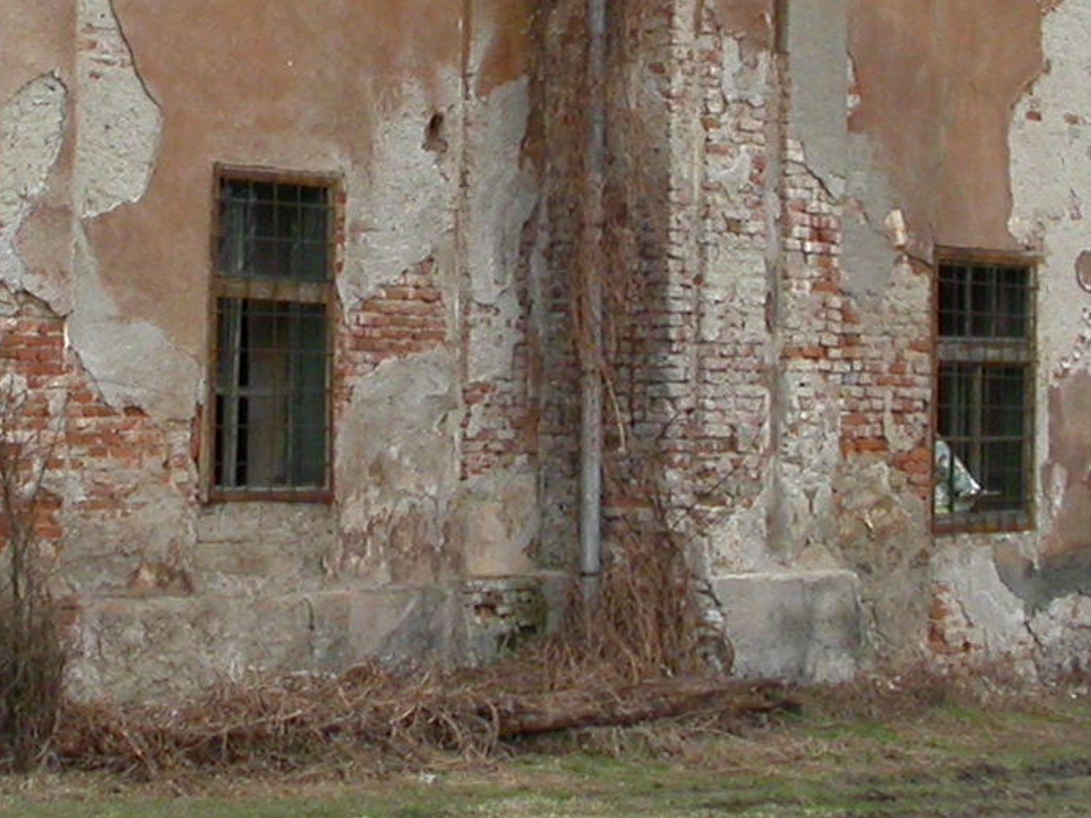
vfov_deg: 11.6
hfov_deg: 15.7
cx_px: 256
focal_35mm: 125
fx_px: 3939
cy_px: -159
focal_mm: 7.85
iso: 100
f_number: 4.2
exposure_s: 1/107
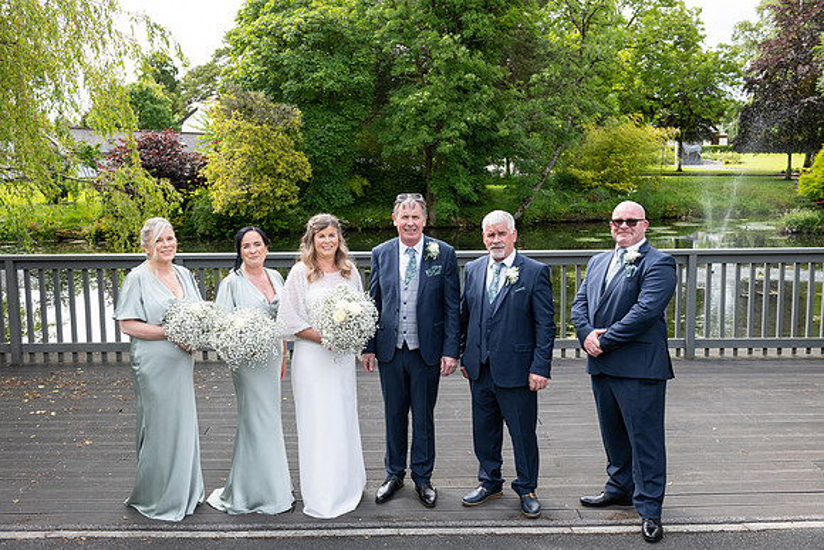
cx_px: 412
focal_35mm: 34
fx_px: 778
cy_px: 275
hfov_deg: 55.8
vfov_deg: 38.9
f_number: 5.6
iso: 125
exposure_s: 1/200
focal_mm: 34
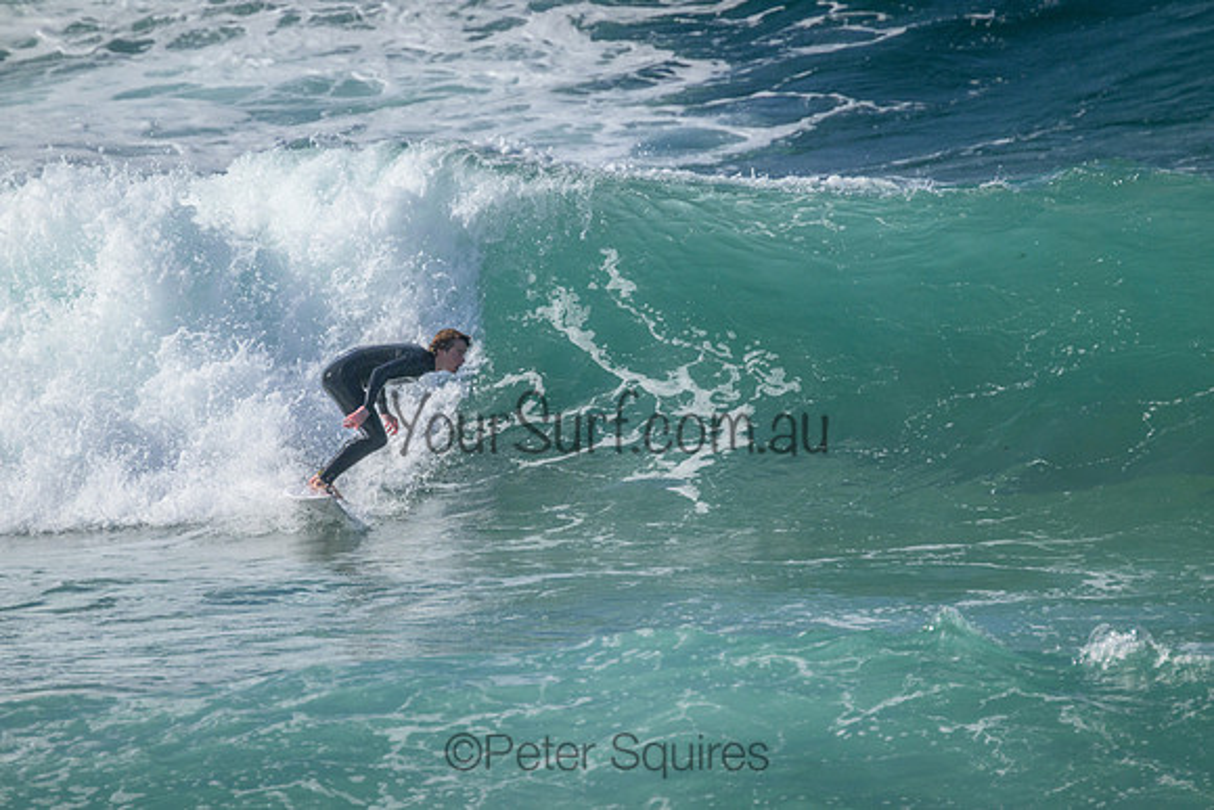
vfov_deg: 1.7
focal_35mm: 800
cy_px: 405
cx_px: 607
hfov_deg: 2.6
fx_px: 26983
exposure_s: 1/1600
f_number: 11
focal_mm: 800
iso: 1400
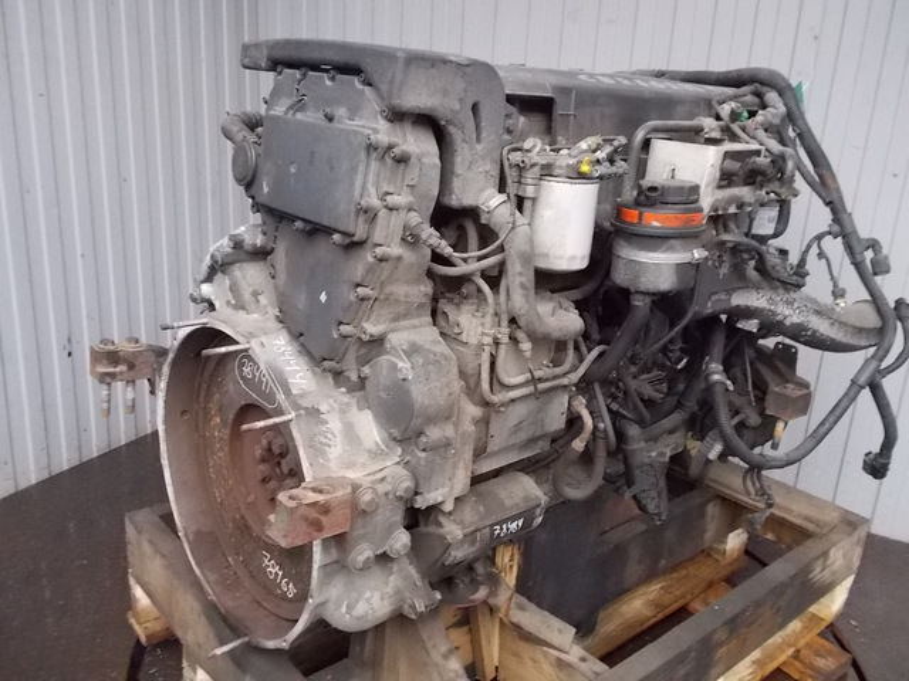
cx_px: 454
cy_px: 340
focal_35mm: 29
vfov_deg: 48.2
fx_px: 762
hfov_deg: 61.7
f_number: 3.3
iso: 500
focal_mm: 4.1
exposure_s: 1/125
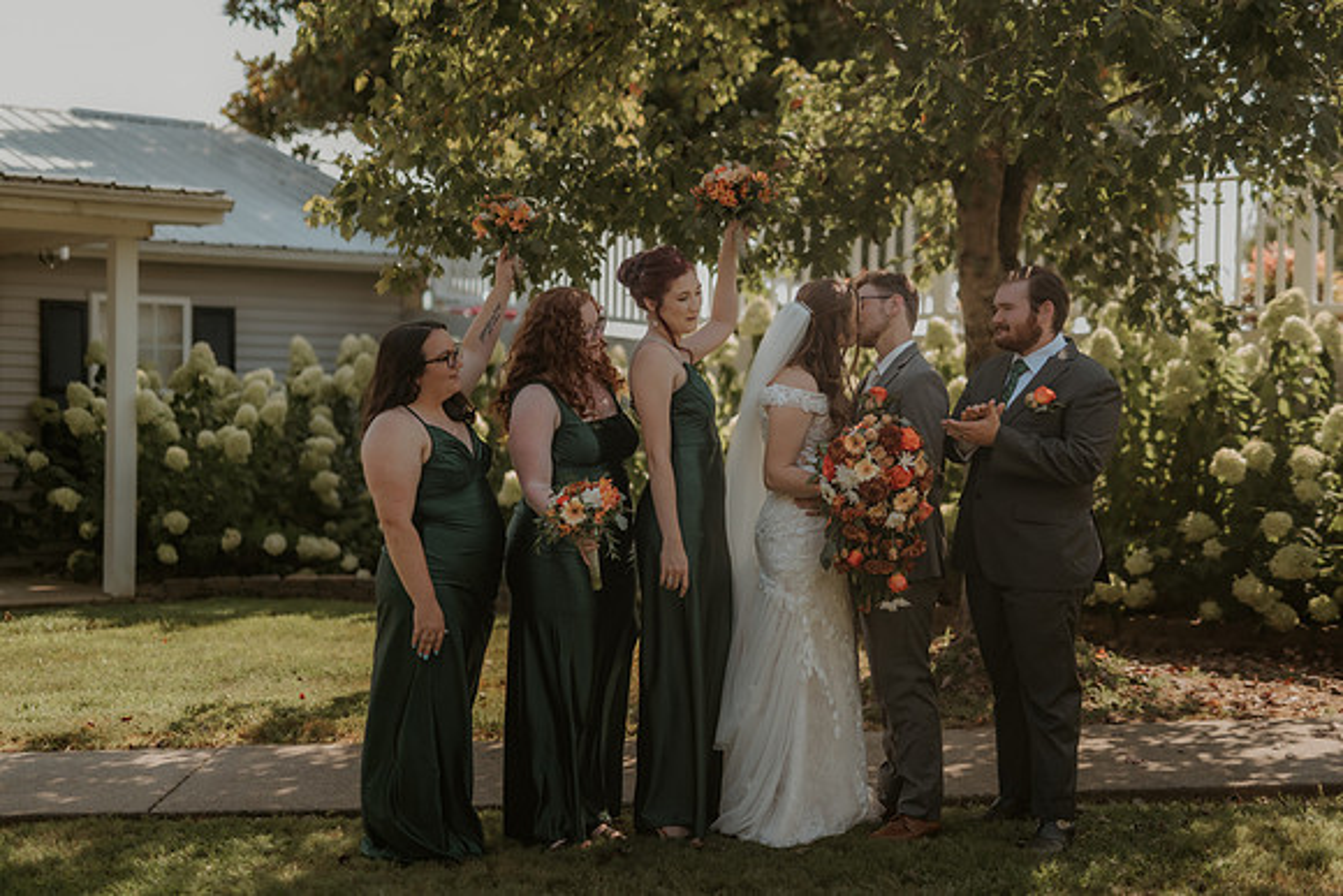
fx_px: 2081
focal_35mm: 56
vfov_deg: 24.3
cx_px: 745
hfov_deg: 35.7
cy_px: 423
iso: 640
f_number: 1.8
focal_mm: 50
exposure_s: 1/6400
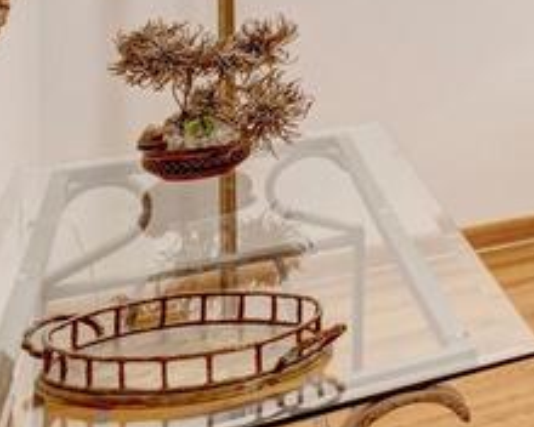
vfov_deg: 20.0
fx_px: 1106
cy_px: -137
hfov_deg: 16.6
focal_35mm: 70
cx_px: 1175
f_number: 8
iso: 1250
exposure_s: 1/25
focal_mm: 16
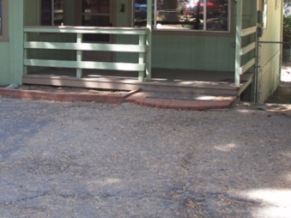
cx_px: 76
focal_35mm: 62
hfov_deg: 30.7
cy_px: 56
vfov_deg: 23.4
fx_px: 521
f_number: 2.8
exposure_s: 1/50
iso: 50
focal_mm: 6
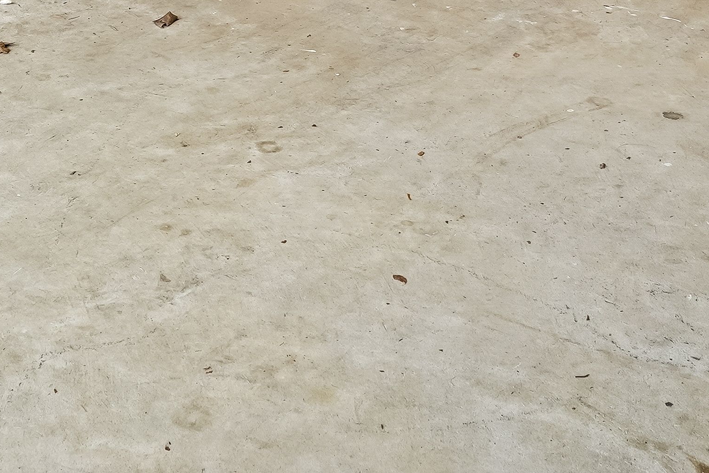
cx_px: 74
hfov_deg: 30.5
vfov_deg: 16.6
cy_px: -456
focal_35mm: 63
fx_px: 1241
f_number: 8
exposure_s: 1/8
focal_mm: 16
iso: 400
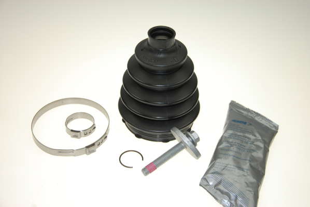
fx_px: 516
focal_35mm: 60
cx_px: 155
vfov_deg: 22.6
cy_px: 104
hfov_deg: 33.4
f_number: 5.6
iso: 280
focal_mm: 40
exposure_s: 1/500
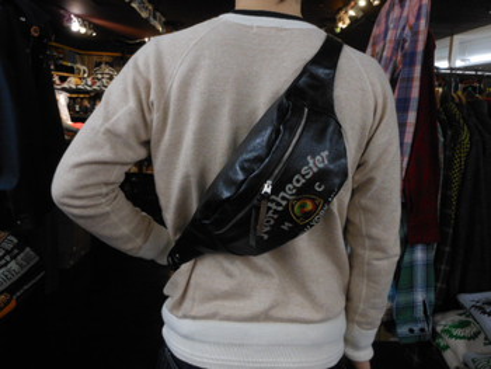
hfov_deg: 55.3
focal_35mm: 33
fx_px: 468
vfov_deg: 43.0
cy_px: 184
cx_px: 246
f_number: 4
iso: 250
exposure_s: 1/30
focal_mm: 5.9
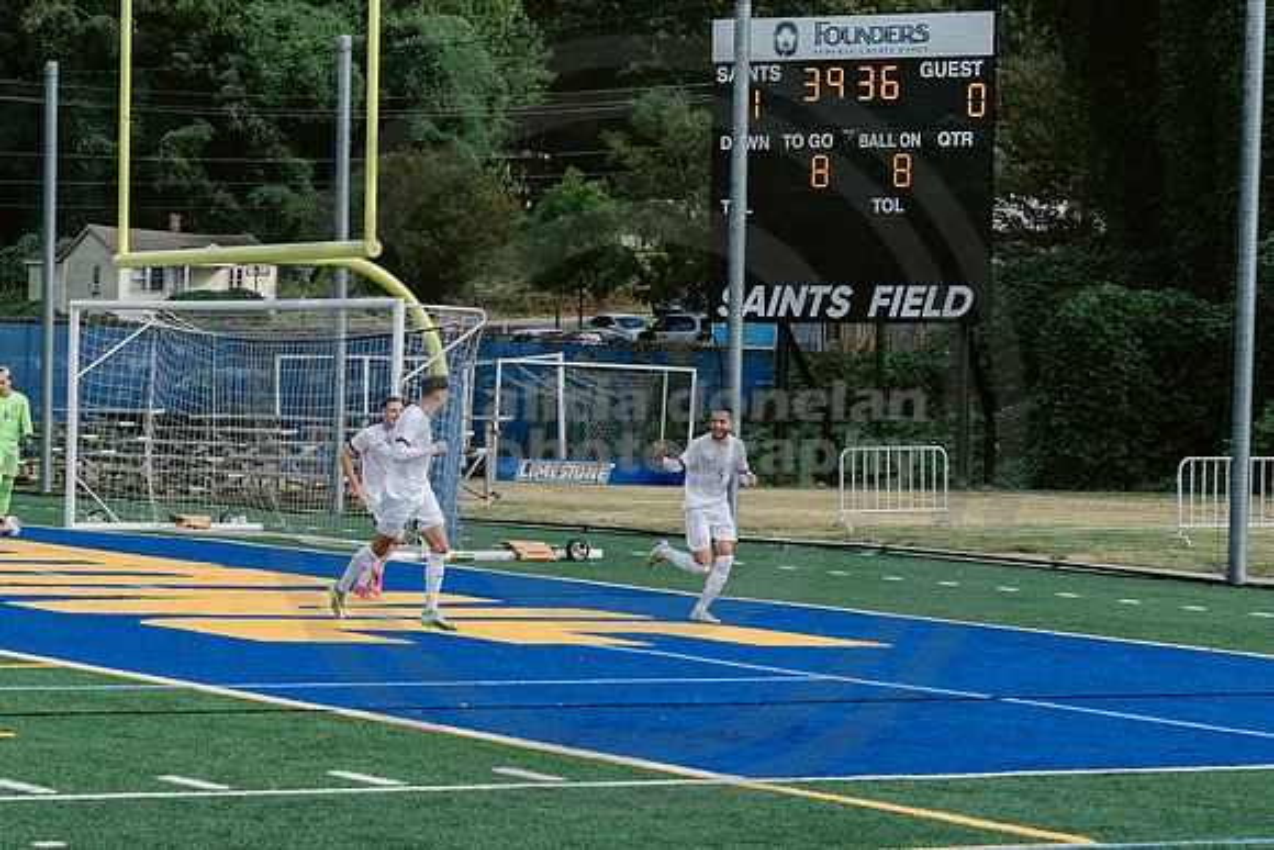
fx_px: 4773
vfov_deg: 10.2
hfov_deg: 15.2
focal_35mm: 135
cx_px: 369
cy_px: 474
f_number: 5.6
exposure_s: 1/1600
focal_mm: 70
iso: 640
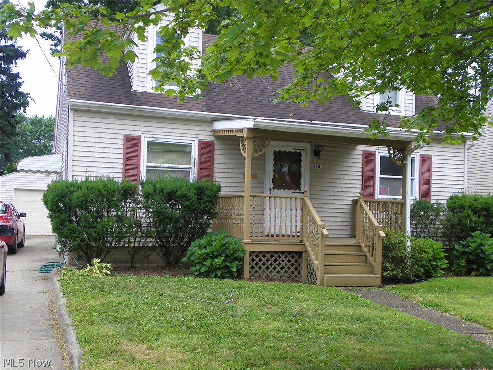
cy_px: 185
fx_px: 612
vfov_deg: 33.6
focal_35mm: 43
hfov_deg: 43.9
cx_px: 246
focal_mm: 7.6
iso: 64
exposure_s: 1/125
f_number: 3.2
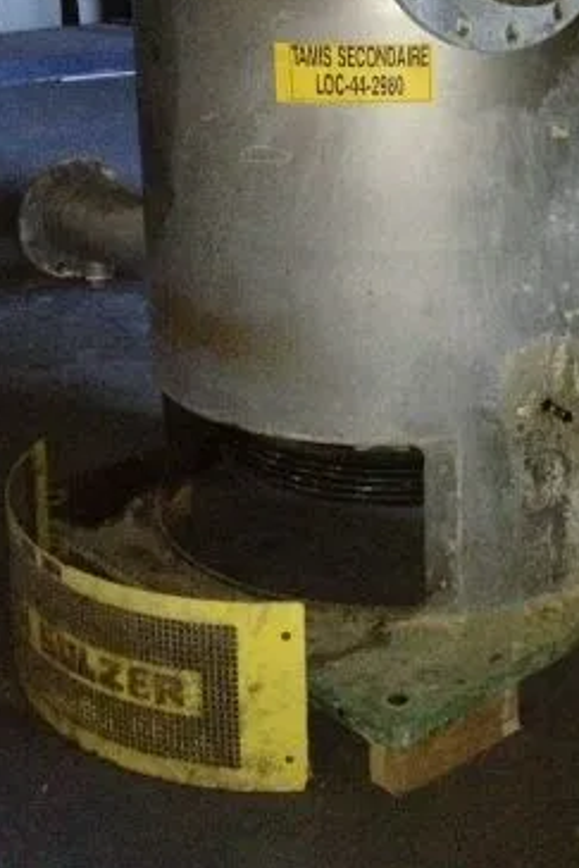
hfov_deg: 21.0
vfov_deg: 30.6
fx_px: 1542
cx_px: 467
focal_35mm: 64
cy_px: 165
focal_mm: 4.28
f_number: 2.4
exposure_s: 1/16
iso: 800
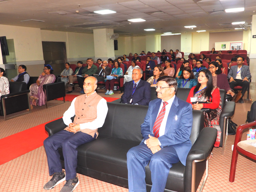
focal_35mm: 30
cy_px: 96
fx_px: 222
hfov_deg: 60.0
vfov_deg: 46.8
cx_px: 128
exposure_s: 1/30
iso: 200
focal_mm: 5.4
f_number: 3.2
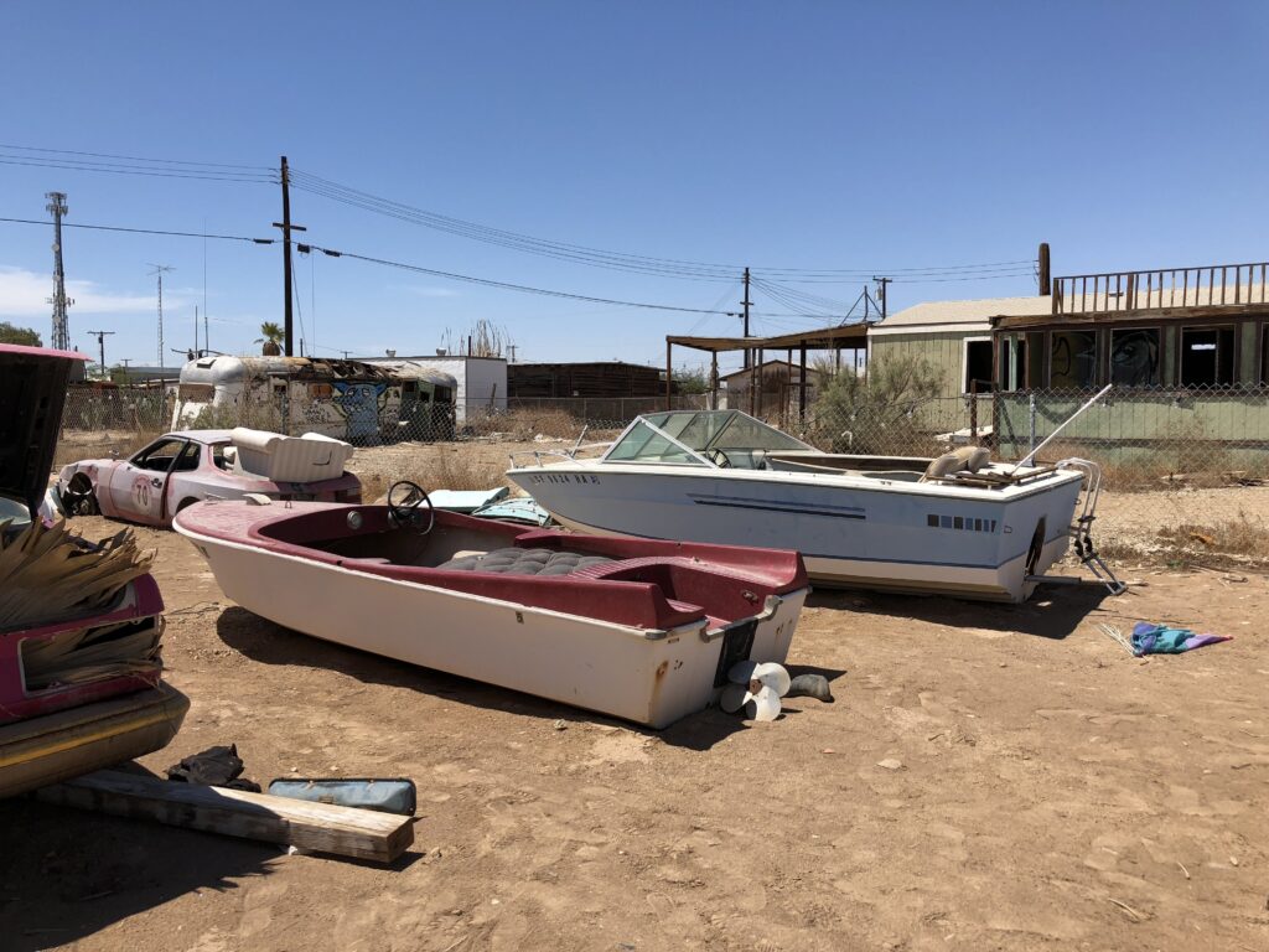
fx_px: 1026
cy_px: 476
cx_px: 634
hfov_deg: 63.4
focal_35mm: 28
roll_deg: -0.5
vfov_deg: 49.7
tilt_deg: -7.1
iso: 25
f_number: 1.8
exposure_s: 1/2825
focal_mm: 3.99
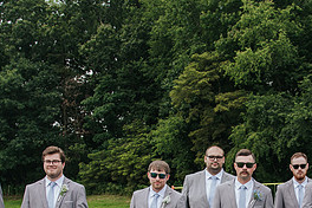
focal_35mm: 87
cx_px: 212
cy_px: 231
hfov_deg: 23.3
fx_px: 754
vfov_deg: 15.3
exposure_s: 1/250
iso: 320
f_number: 8
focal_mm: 30
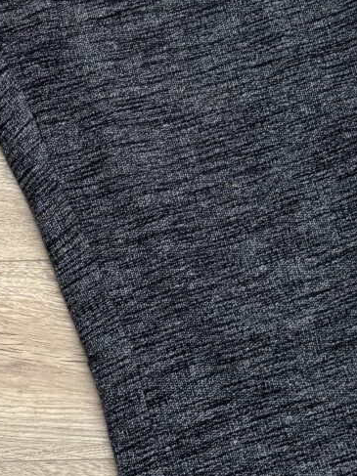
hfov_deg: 14.2
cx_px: -75
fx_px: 1389
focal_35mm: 101
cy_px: 224
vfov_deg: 19.5
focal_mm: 6.76
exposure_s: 1/60
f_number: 1.78
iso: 500
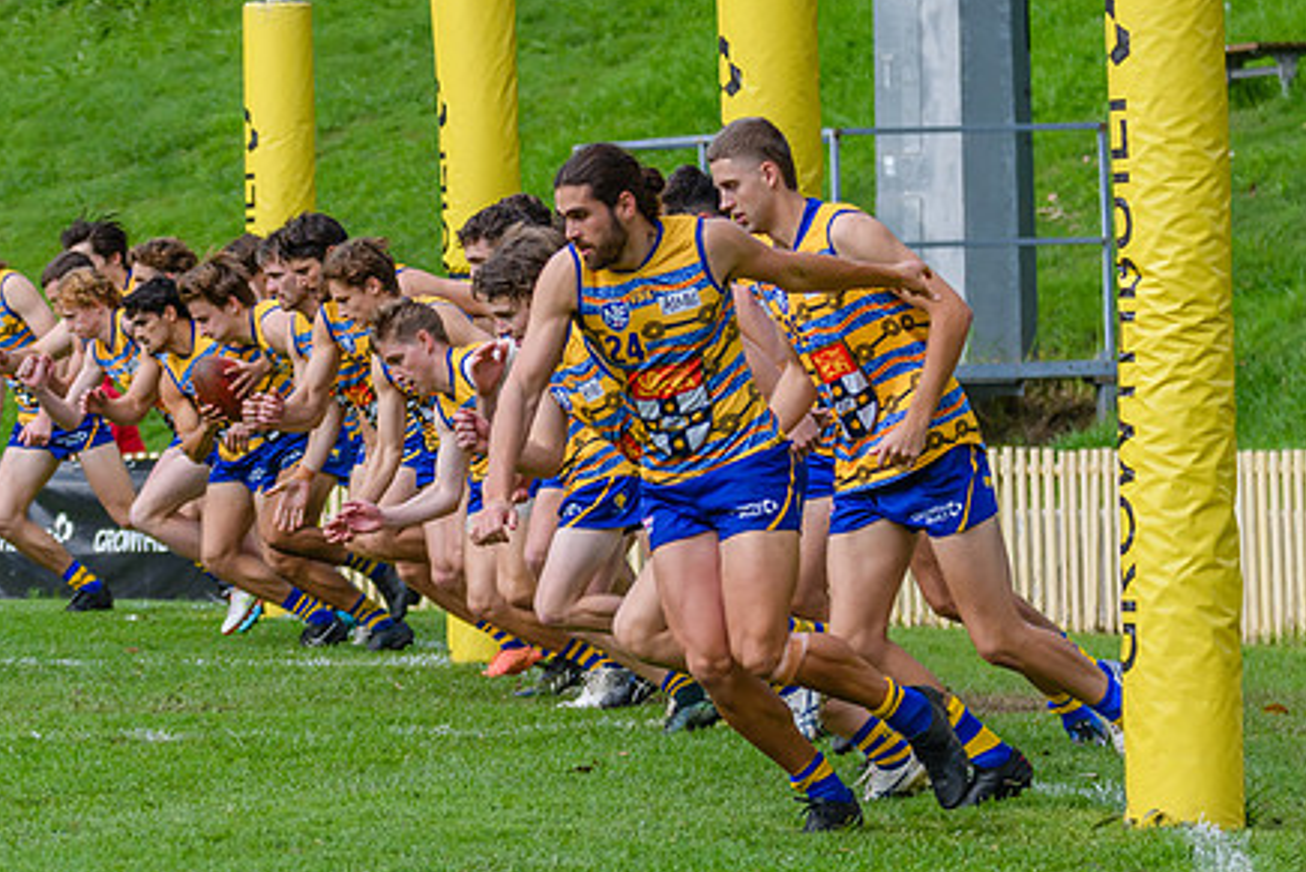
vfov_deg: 4.2
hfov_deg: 6.4
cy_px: 296
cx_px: 529
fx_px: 11757
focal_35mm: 324
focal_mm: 150
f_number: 5
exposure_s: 1/1600
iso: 1000
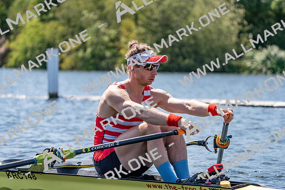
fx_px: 1584
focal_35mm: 200
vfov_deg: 6.9
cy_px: 95
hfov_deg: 10.3
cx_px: 142
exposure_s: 1/2000
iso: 400
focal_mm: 200
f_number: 5.6
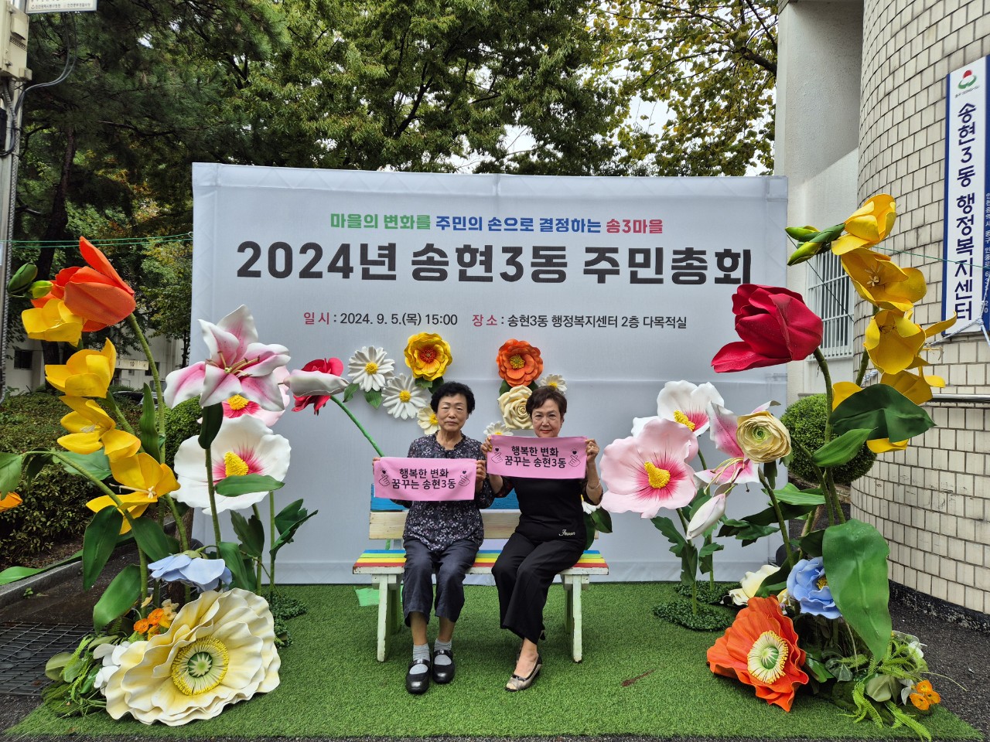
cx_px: 495
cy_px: 371
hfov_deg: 73.9
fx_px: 658
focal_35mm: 23
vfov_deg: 58.9
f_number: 1.8
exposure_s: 1/333
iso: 25
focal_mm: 5.4
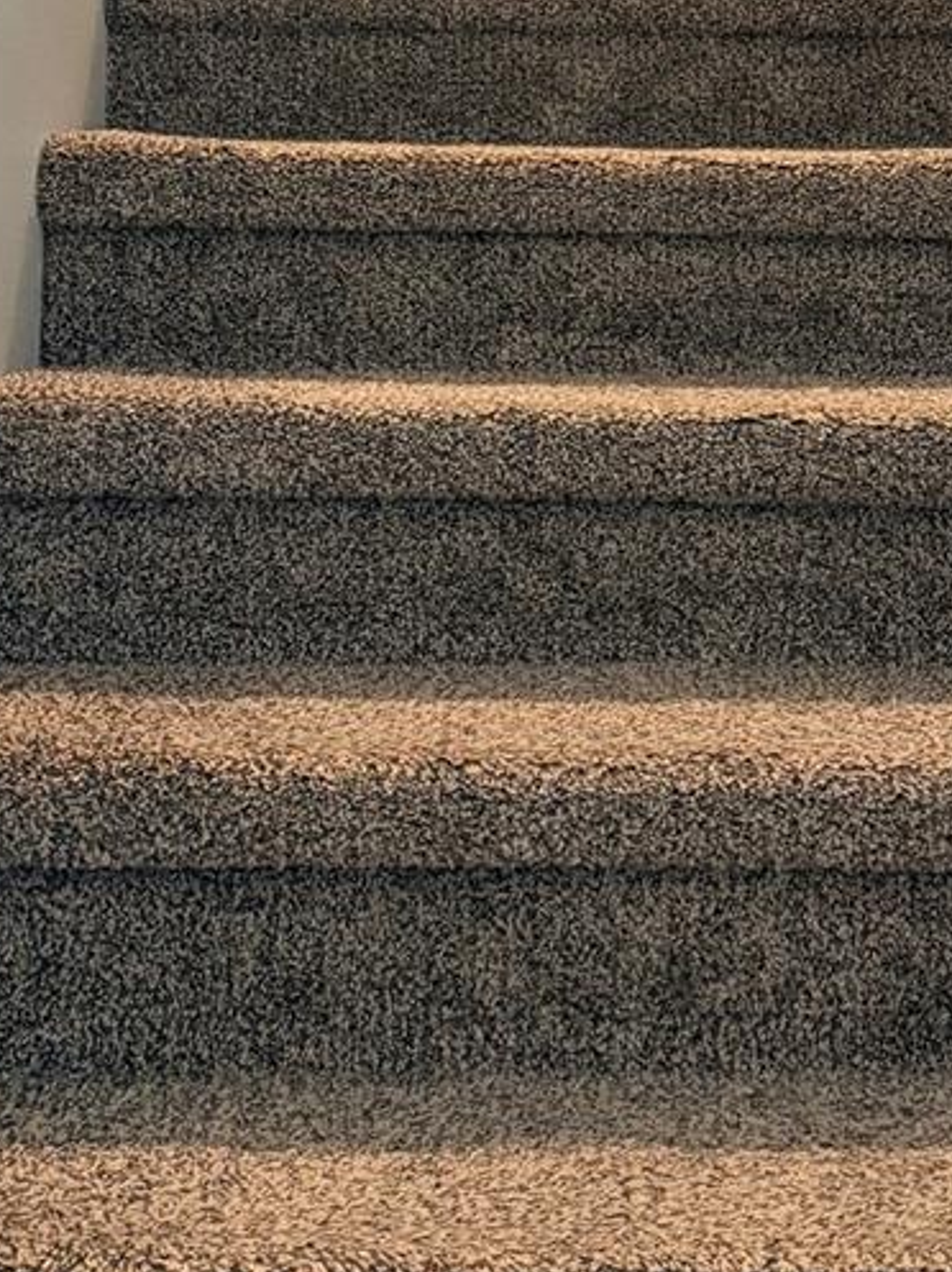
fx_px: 2130
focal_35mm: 58
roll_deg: -1.4
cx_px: 622
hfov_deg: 25.1
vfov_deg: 31.0
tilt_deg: +3.6
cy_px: 18
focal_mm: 6.76
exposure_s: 1/60
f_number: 1.78
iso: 800
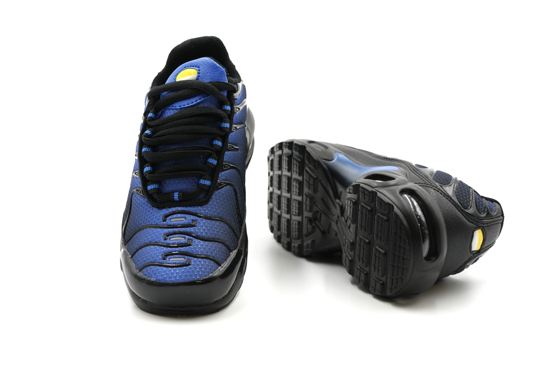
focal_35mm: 61
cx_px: 277
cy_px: 185
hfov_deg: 32.9
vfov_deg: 22.3
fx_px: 939
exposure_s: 1/20
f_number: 10
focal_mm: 61
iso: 200
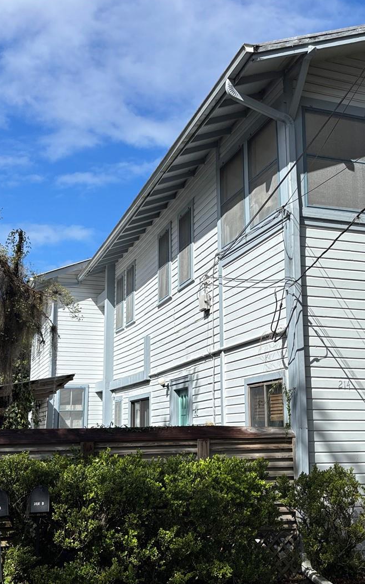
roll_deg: +0.7
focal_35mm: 42
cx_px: 226
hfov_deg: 30.4
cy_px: 309
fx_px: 669
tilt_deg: +10.6
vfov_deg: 47.2
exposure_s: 1/4630
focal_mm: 5.96
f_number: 1.6
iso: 50
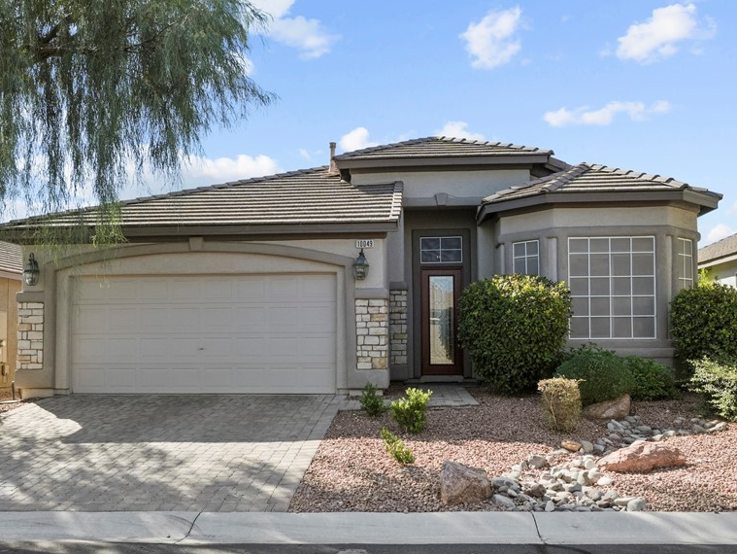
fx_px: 703
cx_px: 352
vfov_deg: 42.8
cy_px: 323
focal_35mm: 33
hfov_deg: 55.3
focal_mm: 16
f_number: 8
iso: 400
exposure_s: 1/640
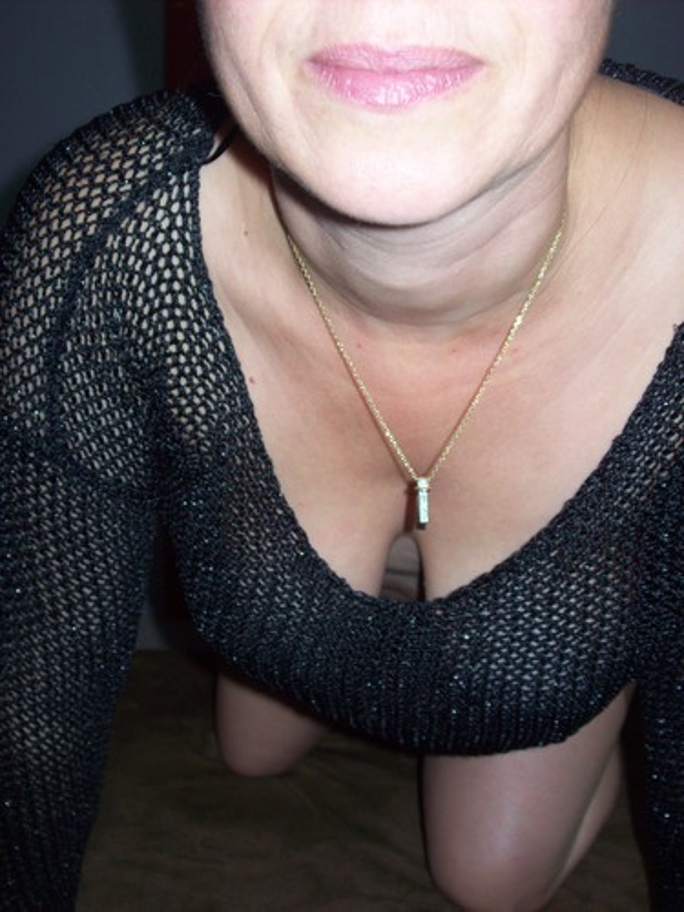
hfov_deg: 32.2
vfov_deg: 42.1
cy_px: 456
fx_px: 1186
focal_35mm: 45
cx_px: 342
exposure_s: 1/73.6
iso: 80
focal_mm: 7.6
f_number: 3
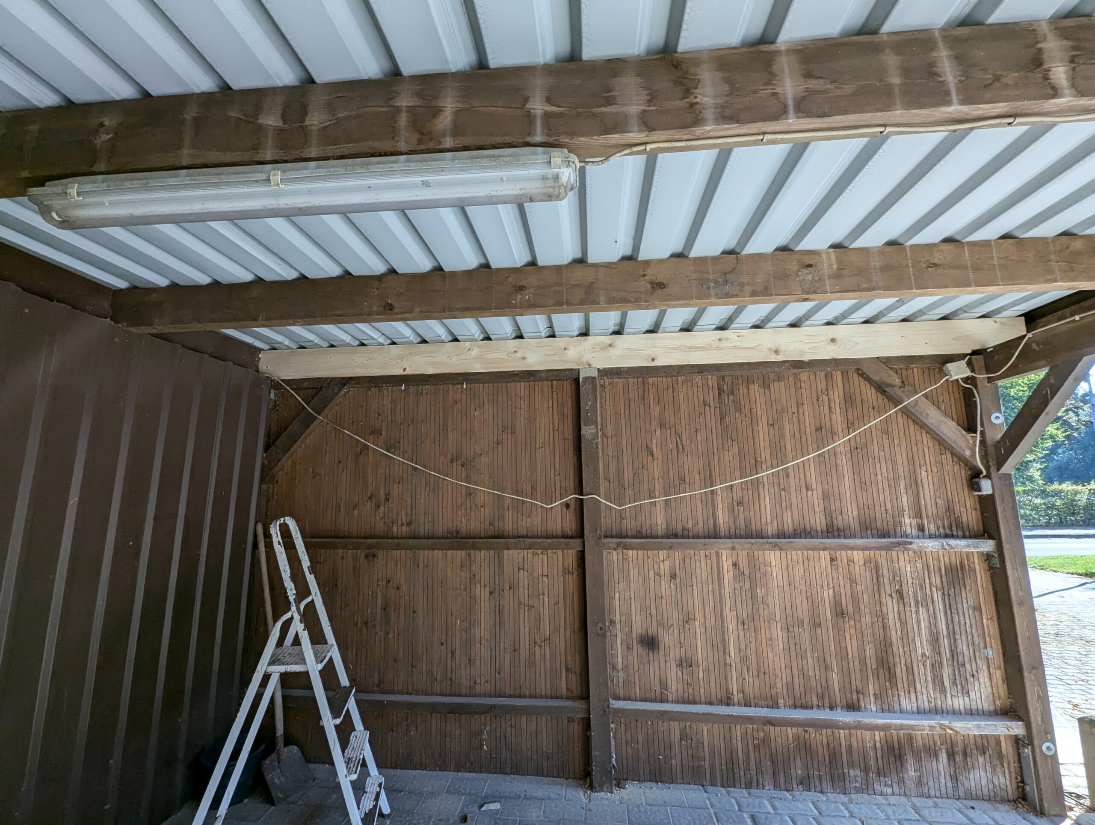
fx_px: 412
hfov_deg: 106.1
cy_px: 412
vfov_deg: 90.1
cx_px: 548
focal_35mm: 13
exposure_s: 1/343
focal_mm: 1.95
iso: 55
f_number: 2.2
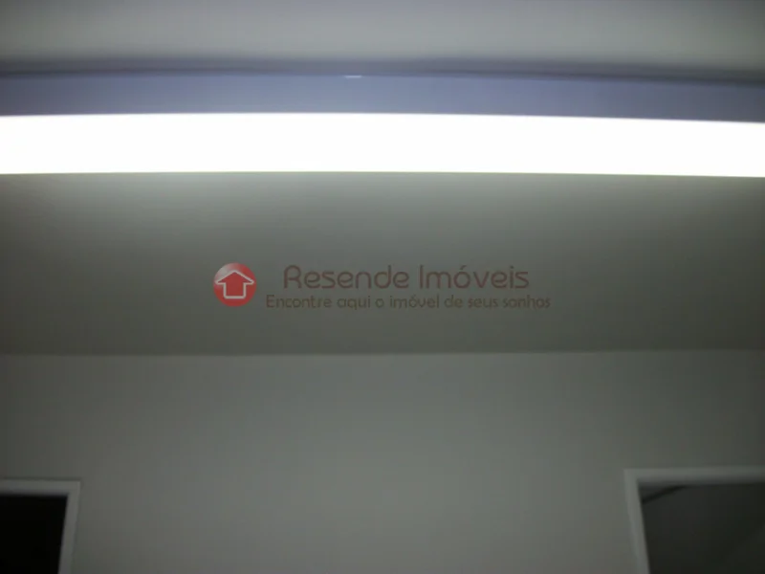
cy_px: 287
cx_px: 382
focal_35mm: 32
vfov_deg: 44.2
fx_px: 707
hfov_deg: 56.8
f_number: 2.9
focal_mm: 5.7
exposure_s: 1/125
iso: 80
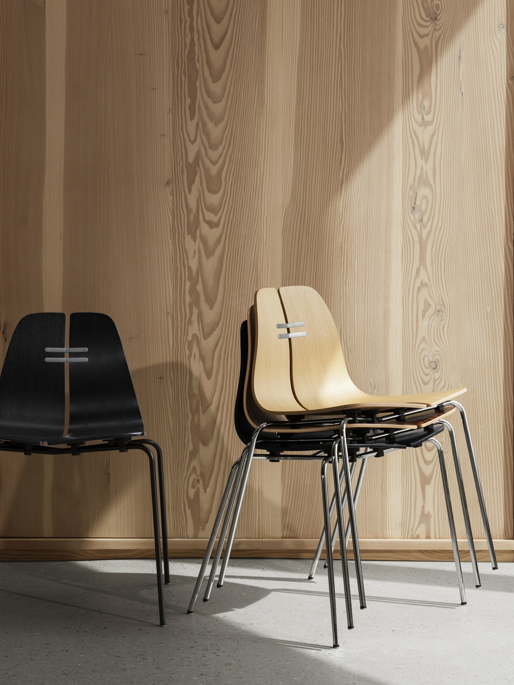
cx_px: 257
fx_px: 1722
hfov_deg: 17.0
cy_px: 342
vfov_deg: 22.5
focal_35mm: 87
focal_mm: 110
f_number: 11
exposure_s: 1/80
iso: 400
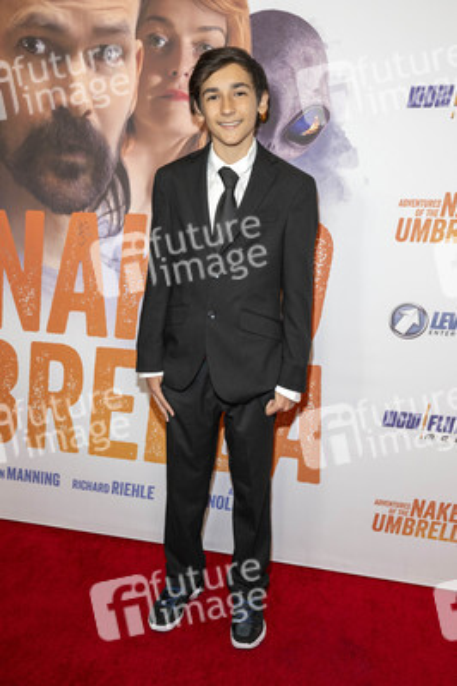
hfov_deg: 43.5
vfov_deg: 62.0
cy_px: 343
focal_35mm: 30
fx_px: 572
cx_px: 228
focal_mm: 30
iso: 800
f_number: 5.6
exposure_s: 1/200
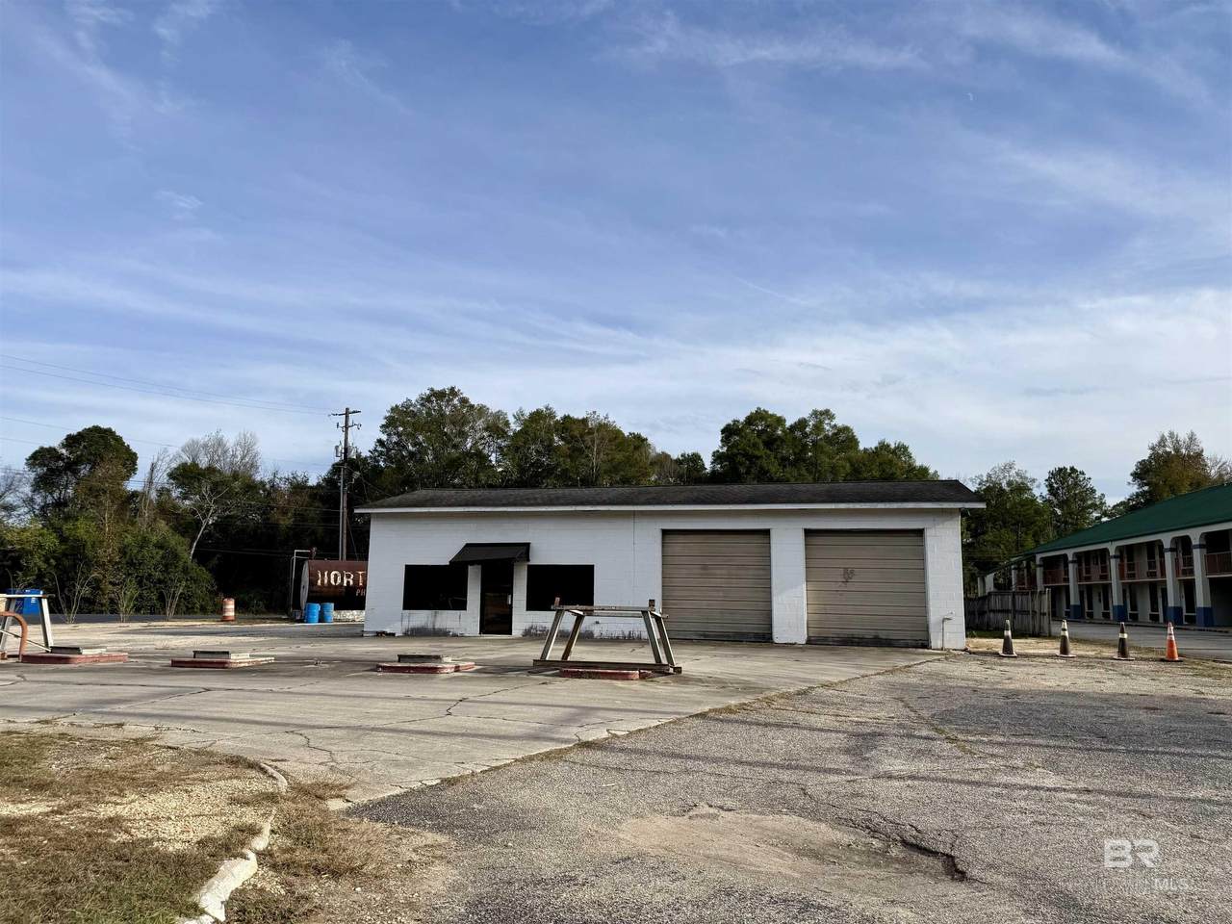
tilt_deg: +8.2
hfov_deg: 71.6
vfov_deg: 56.8
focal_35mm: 24
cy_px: 462
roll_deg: -0.3
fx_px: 854
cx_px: 616
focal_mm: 6.76
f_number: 1.78
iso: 80
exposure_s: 1/5714
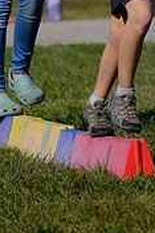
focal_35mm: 802
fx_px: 5189
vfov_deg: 2.6
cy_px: -111
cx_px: 91
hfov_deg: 1.7
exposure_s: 1/6400
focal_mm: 115
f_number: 2.8
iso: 200
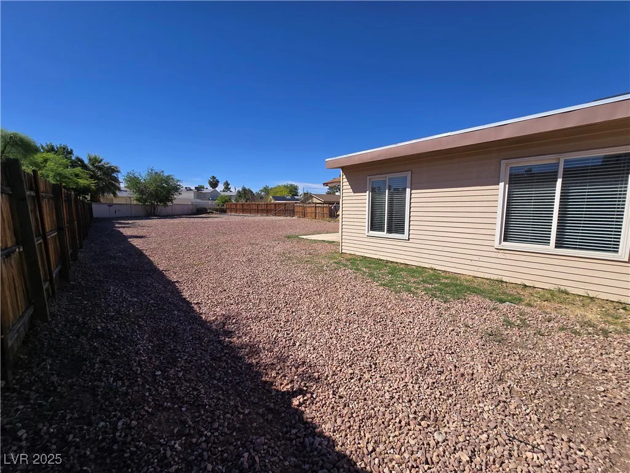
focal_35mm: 13
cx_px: 315
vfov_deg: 89.9
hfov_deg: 106.2
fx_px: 237
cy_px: 236
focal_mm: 2.2
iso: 50
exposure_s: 1/3185
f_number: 2.2
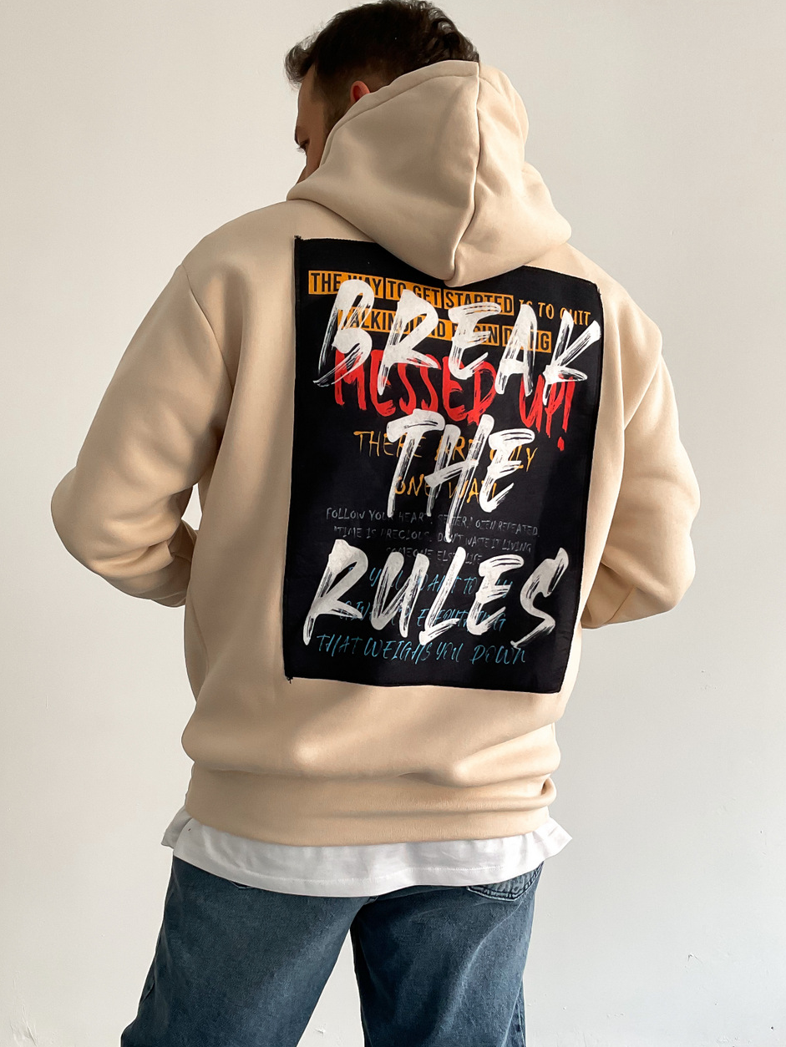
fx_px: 1120
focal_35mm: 37
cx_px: 346
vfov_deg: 49.8
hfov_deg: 38.6
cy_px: 631
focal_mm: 3
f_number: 1.8
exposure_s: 1/120
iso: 64
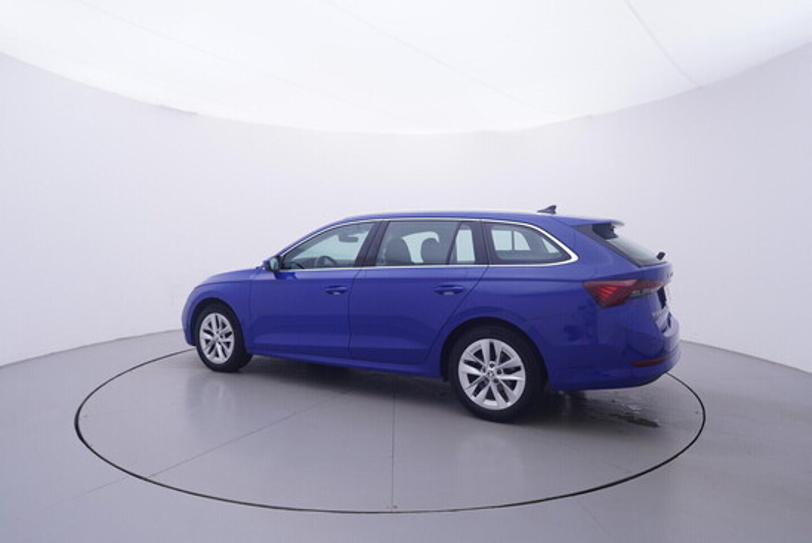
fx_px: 508
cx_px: 406
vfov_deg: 56.2
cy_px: 272
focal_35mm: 22
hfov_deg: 77.3
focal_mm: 15
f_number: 5
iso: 200
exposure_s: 1/80
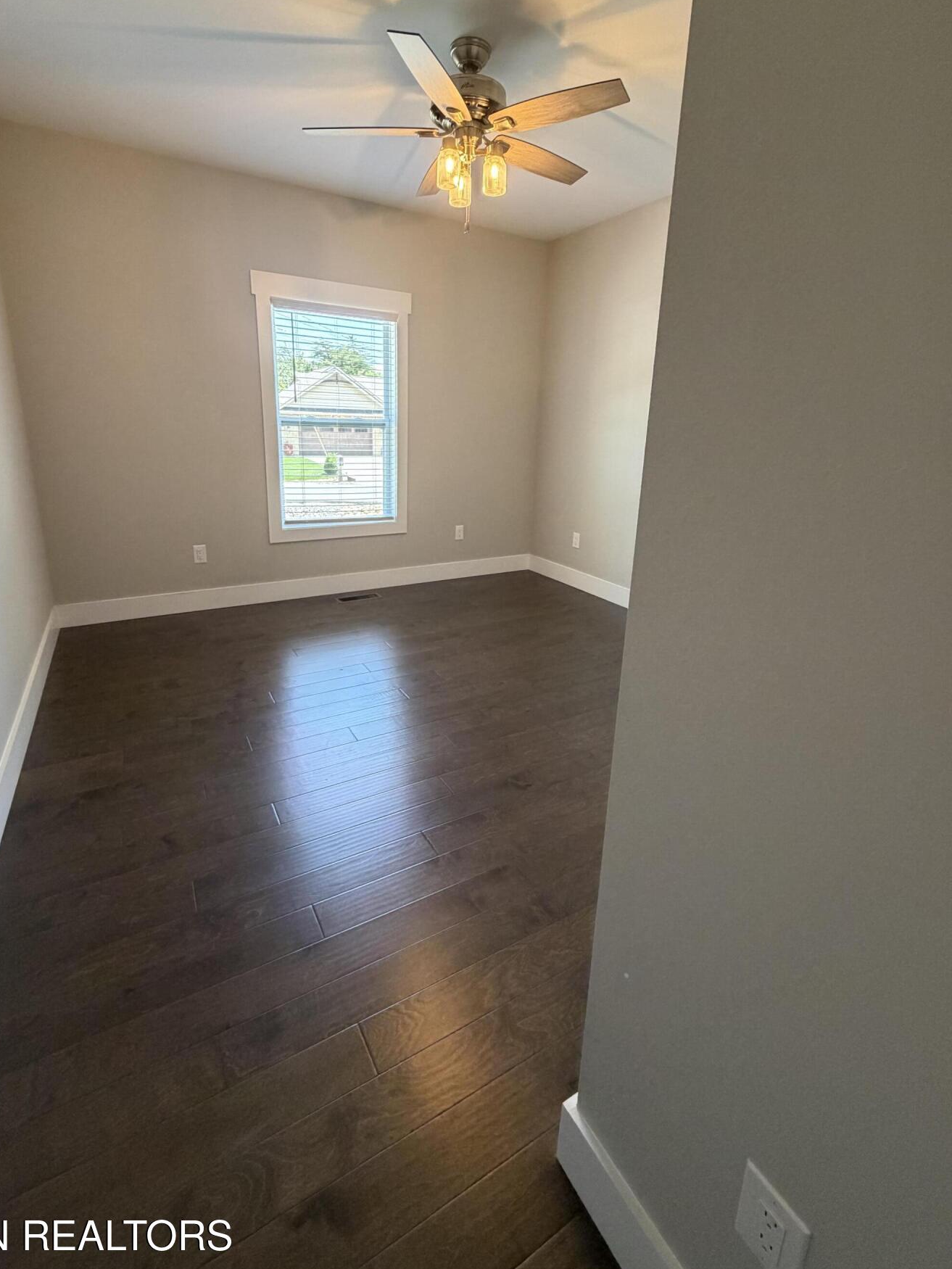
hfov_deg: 78.1
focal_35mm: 16
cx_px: 469
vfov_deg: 94.2
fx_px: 587
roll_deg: -2.0
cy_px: 577
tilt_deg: -14.5
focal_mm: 2.22
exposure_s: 1/60
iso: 250
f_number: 2.2
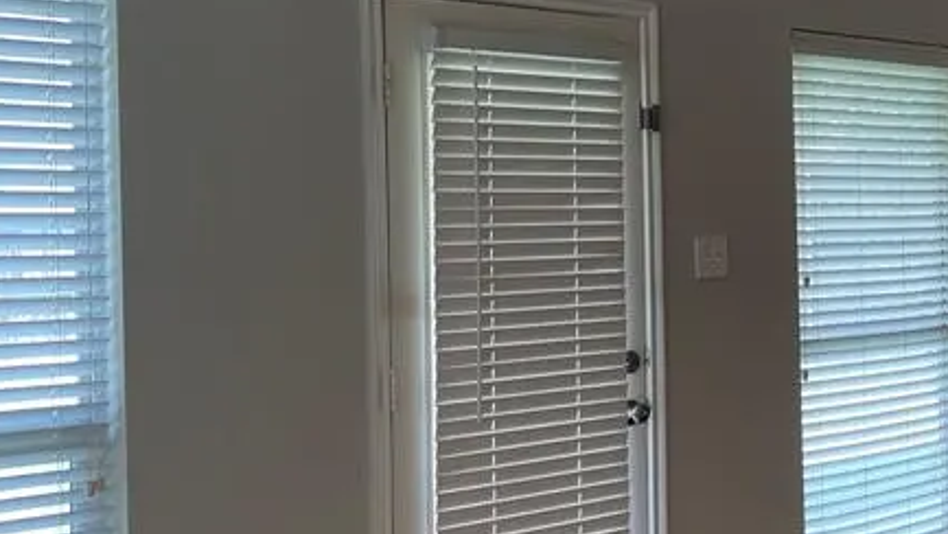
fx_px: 1685
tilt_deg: +1.9
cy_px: 149
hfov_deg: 28.4
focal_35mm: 67
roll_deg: +2.0
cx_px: 1055
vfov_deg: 17.9
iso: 80
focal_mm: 4.2
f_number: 1.6
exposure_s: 1/120
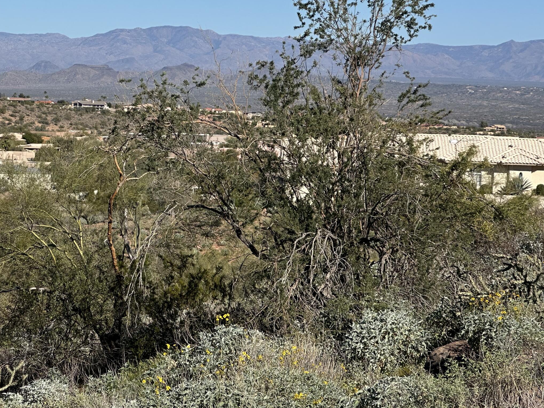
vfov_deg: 13.1
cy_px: 121
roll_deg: -1.2
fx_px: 1776
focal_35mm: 113
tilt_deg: -1.0
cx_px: 166
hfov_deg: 17.4
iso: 32
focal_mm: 9
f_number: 2.8
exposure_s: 1/1220
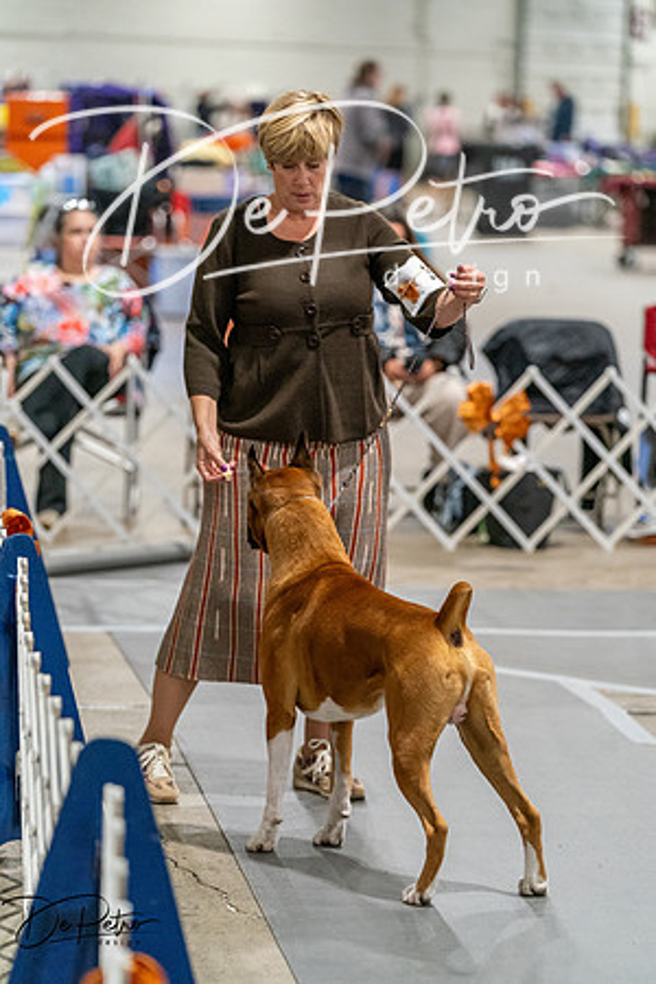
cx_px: 328
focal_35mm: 156
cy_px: 492
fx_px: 4264
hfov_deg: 8.8
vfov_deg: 13.2
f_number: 3.5
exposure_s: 1/250
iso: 6400
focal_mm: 156
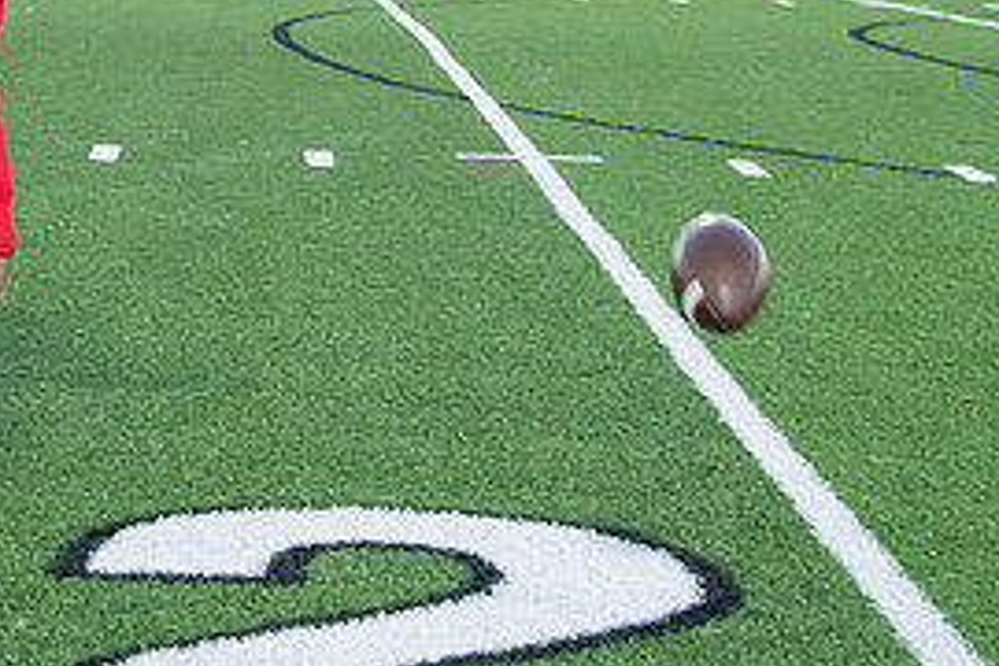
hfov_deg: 15.3
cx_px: 178
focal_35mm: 133
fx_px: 3690
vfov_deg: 10.3
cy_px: 124
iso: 8000
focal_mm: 62
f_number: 9
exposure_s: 1/640
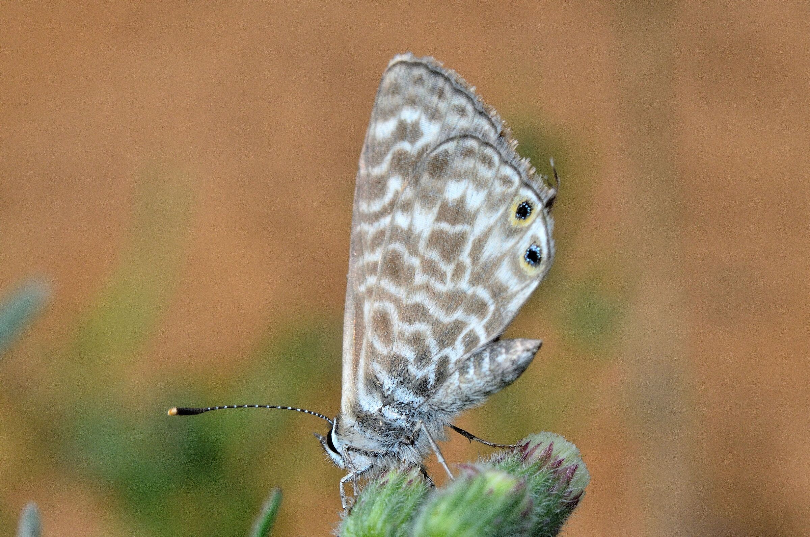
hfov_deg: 2.8
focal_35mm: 750
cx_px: 405
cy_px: 268
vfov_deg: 1.8
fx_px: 16841
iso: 500
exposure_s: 1/200
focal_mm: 500
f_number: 5.6
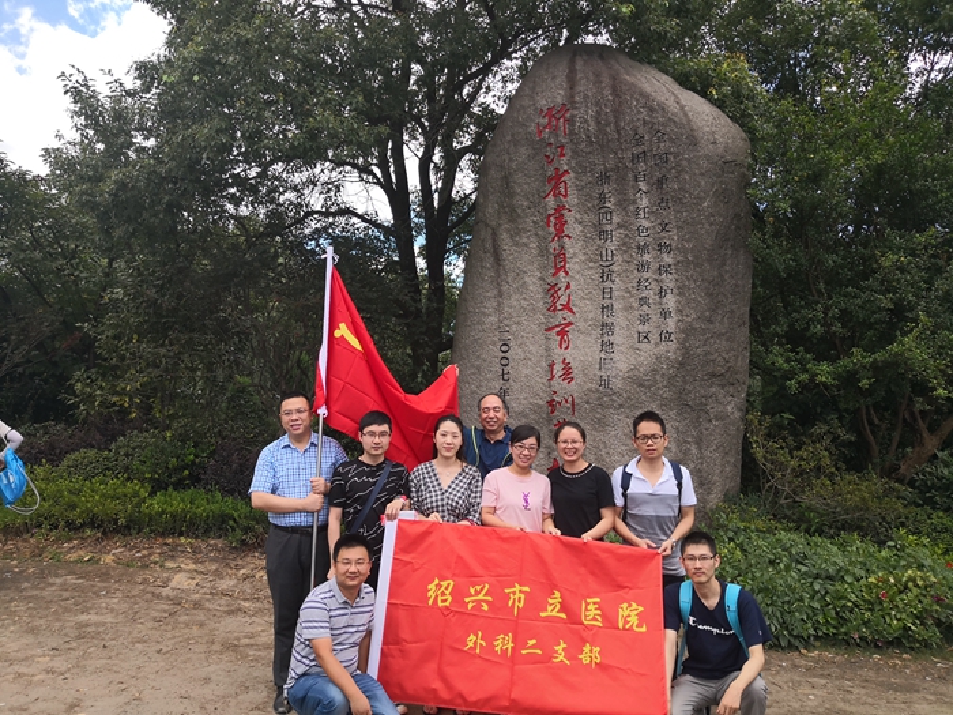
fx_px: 743
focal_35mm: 27
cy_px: 358
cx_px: 476
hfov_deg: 65.3
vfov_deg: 51.4
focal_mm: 3.95
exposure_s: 1/1033
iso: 50
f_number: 1.6
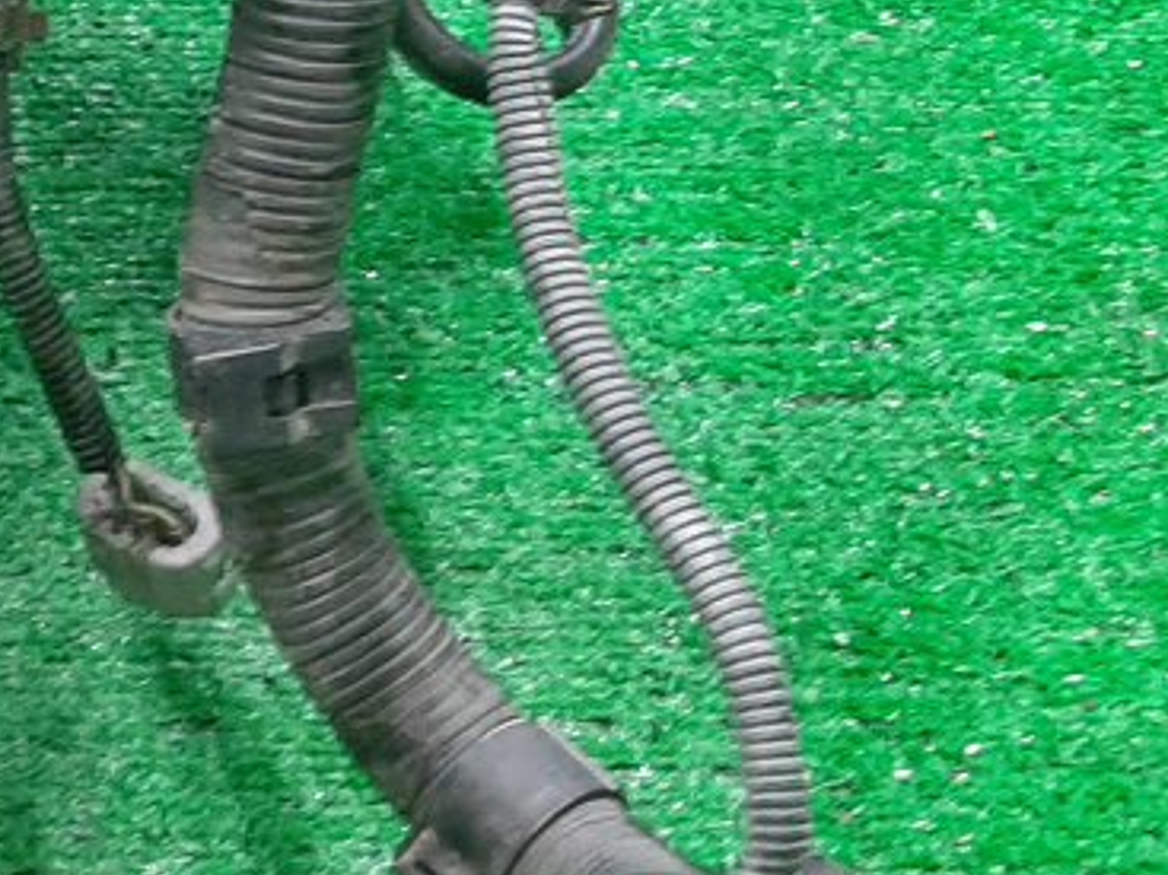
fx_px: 3441
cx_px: -481
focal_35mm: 102
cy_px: 64
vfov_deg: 14.3
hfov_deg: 17.7
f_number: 1.7
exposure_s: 1/33
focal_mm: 3.93
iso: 187
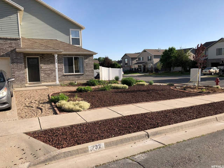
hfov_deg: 63.4
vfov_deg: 49.7
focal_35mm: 28
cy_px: 84
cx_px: 112
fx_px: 181
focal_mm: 3.99
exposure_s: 1/1675
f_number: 1.8
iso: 20
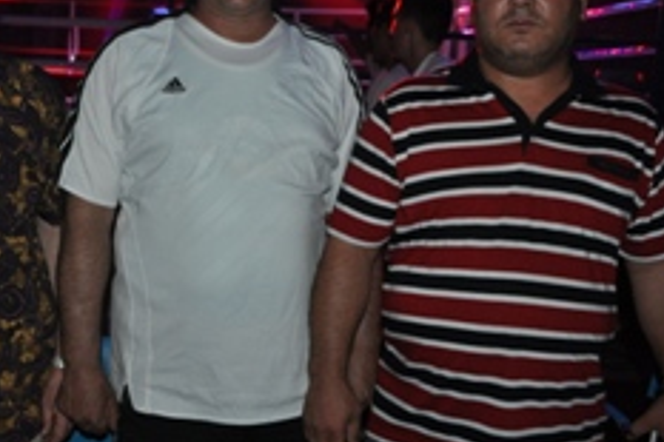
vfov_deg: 25.9
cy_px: 205
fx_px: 958
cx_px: 202
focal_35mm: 52
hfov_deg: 37.6
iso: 800
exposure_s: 1/60
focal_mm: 18
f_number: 3.5
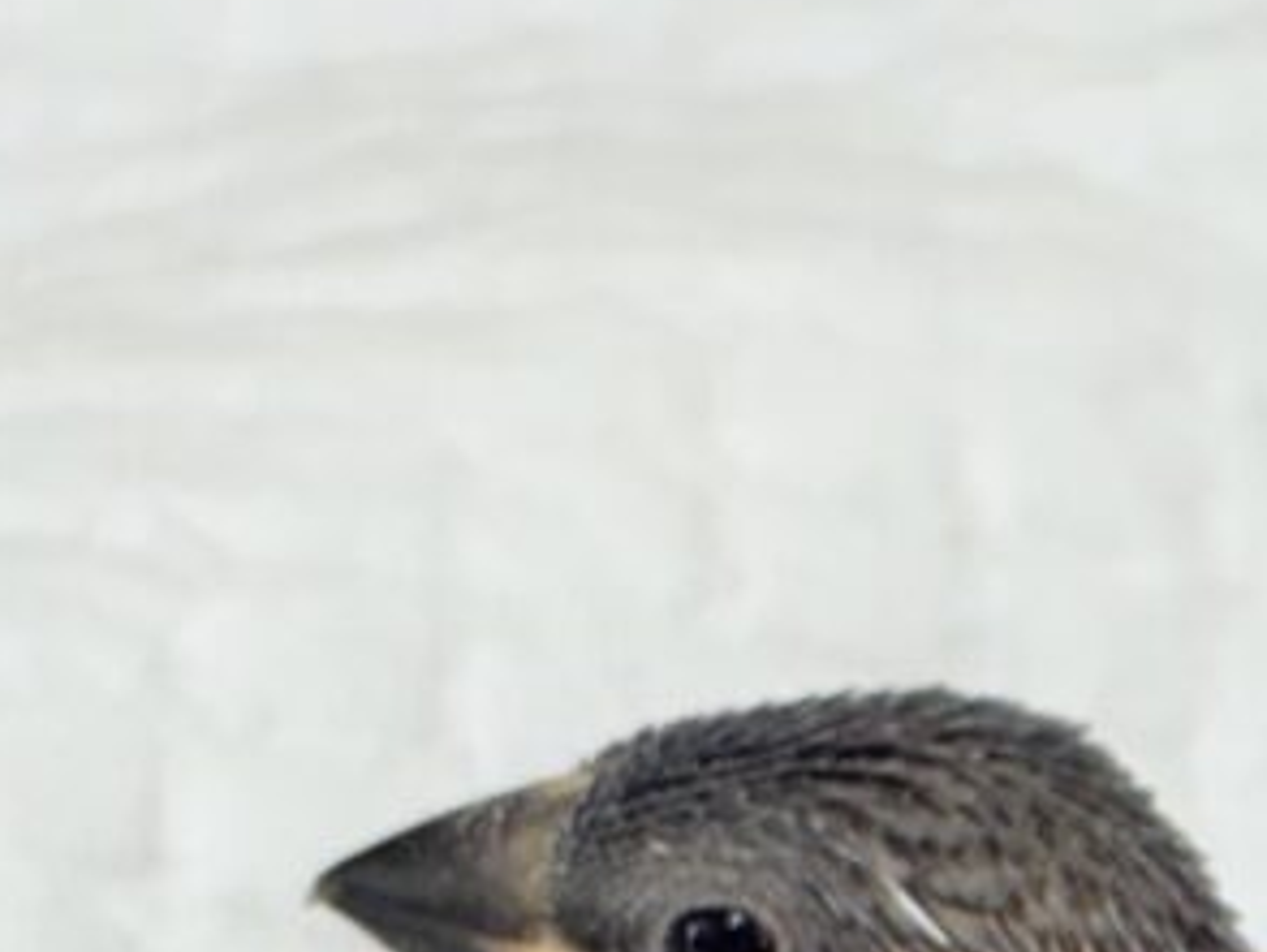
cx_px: 1870
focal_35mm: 212
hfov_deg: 9.1
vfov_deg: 7.0
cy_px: 1180
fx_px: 7766
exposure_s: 1/100
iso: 80
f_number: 1.6
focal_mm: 5.96
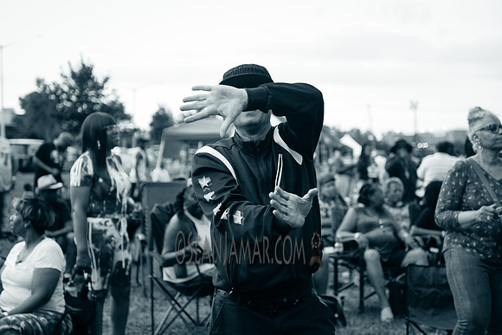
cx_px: 251
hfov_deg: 32.4
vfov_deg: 21.9
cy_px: 168
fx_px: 865
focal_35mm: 62
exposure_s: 1/160
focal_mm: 62
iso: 800
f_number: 3.5
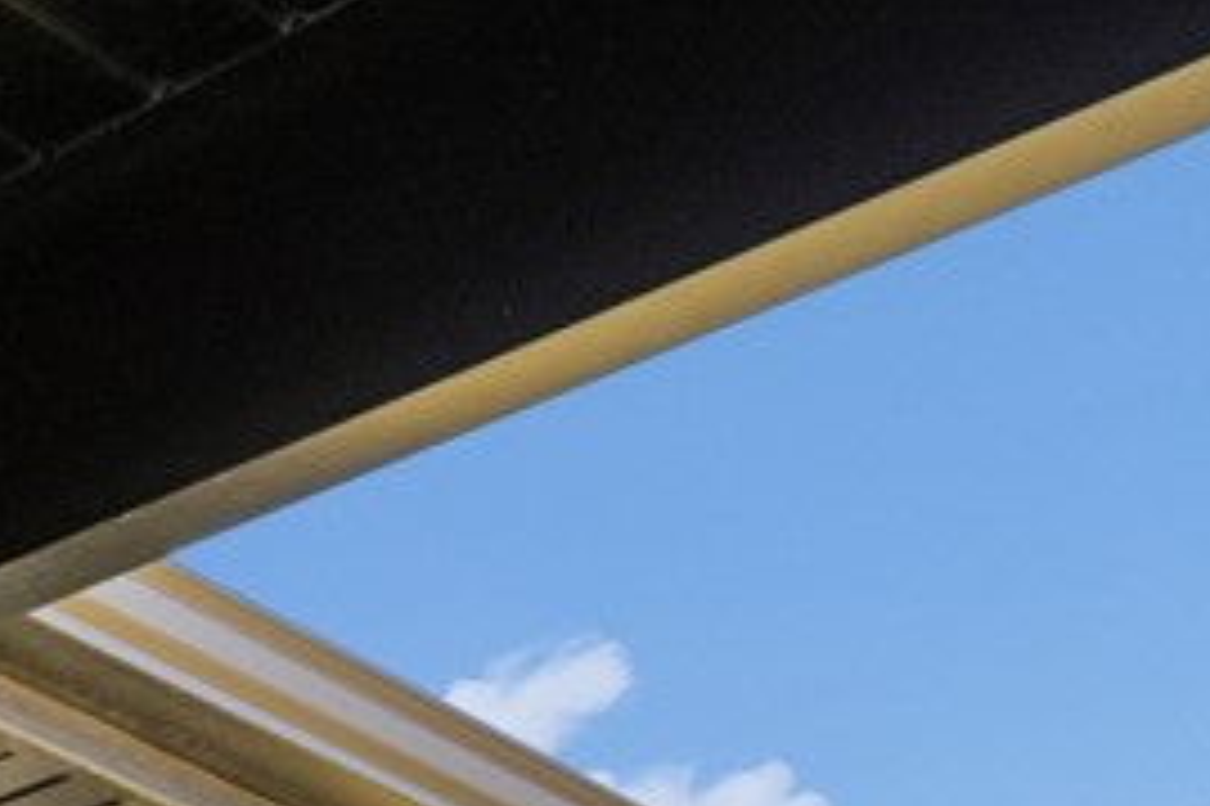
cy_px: 2213
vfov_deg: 10.6
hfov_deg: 13.7
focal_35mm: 101
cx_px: -1775
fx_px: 3393
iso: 400
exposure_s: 1/200
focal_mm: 16
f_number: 8
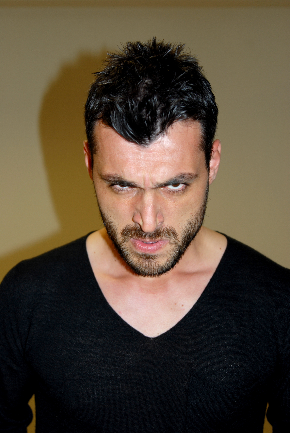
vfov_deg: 38.8
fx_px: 614
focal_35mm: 51
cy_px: 216
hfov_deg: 26.6
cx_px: 145
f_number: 3.2
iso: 100
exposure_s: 1/60
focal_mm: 34
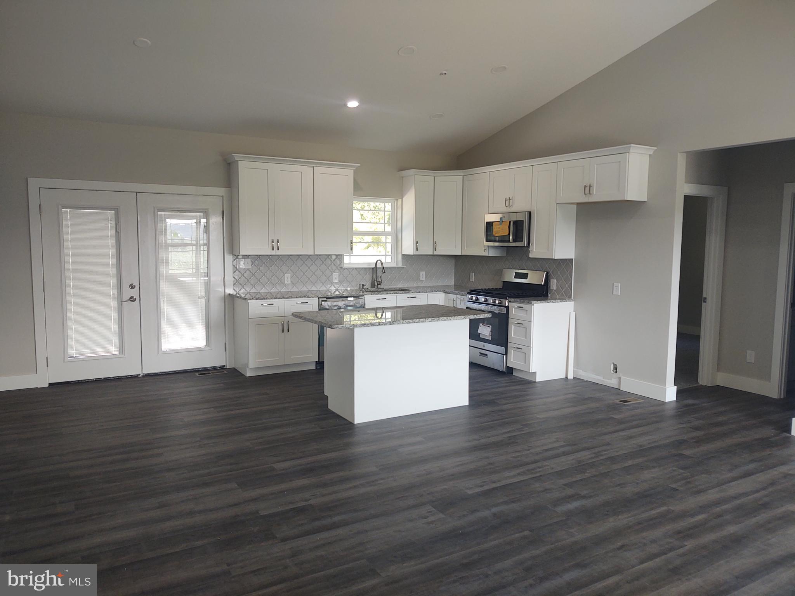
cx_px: 398
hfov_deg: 65.3
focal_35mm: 27
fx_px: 620
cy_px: 298
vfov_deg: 51.4
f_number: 1.7
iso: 100
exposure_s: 1/111
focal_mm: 4.75
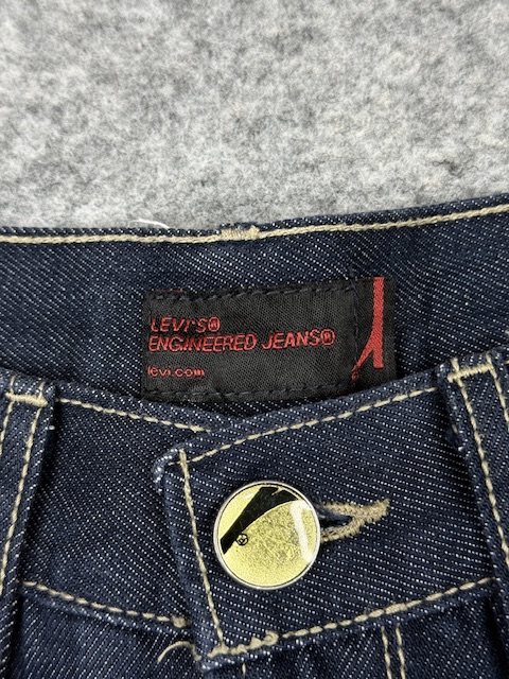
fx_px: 941
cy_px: 340
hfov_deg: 30.3
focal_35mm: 48
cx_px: 254
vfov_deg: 39.7
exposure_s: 1/100
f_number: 1.78
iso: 80
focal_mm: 6.76
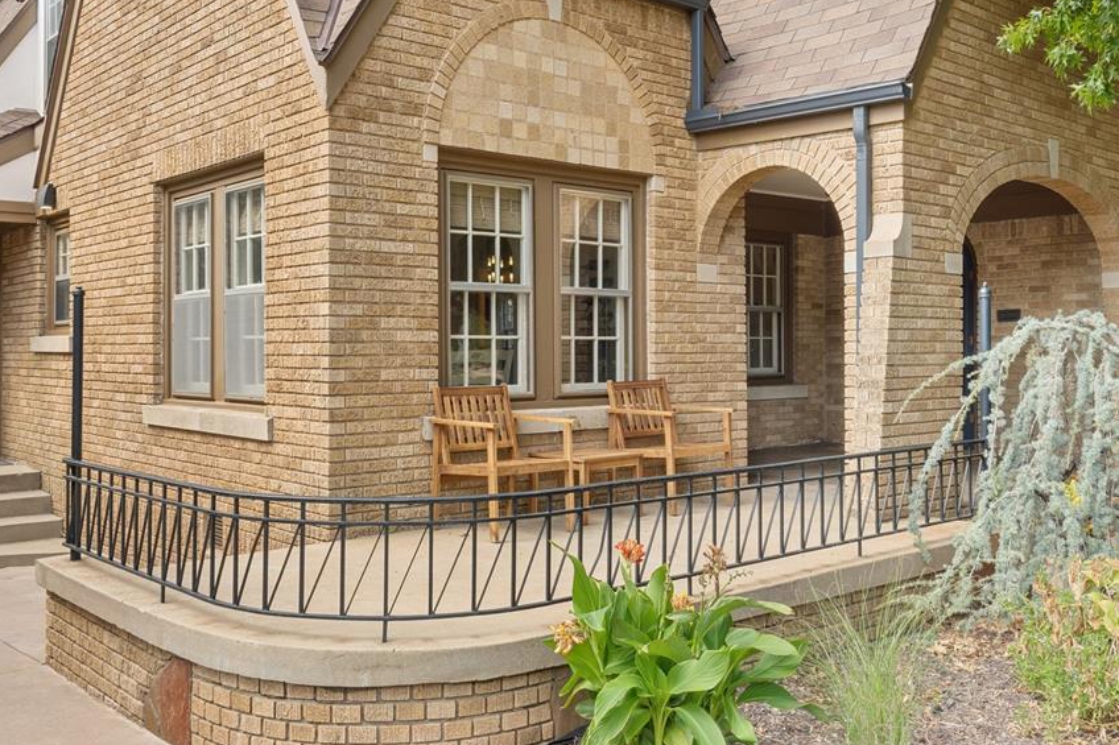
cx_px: 585
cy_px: 335
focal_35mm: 35
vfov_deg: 37.5
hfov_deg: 54.0
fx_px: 1097
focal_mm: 19.5
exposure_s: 1/200
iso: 200
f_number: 8
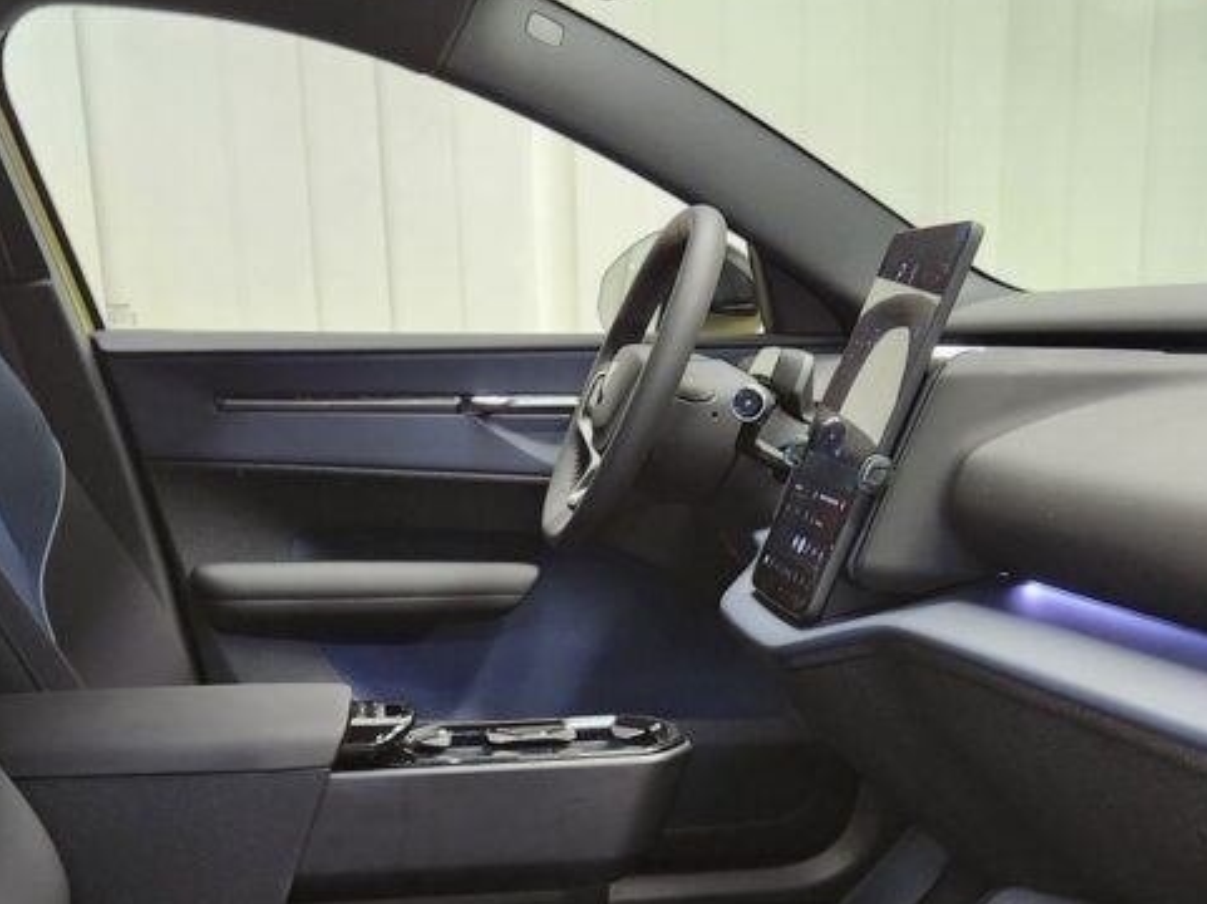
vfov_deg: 28.5
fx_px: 1707
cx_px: 514
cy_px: 809
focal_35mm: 49
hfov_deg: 38.8
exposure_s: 1/100
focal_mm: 5.4
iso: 500
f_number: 1.8
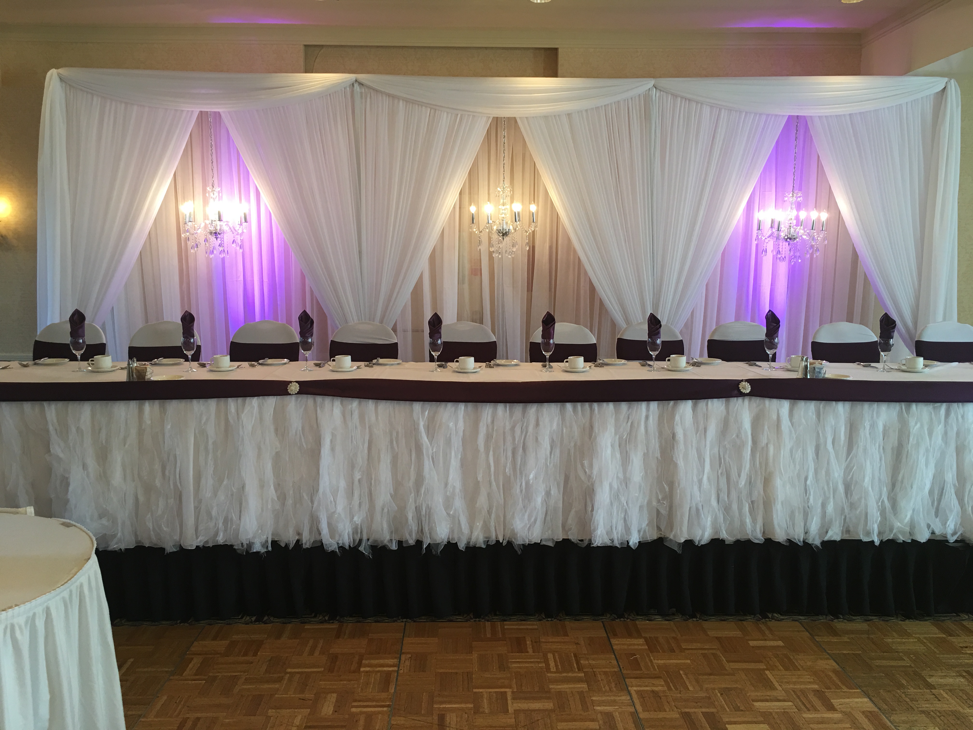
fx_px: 815
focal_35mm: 29
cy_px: 365
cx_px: 486
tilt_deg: -7.2
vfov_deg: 48.2
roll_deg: -1.1
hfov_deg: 61.7
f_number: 2.2
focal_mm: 4.15
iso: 25
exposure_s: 1/15
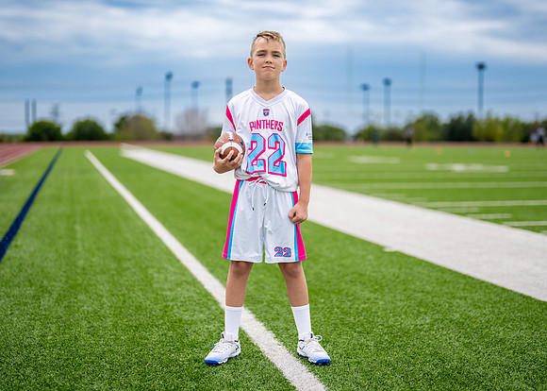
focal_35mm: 59
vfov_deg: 24.1
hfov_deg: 33.2
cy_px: 187
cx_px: 283
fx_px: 916
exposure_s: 1/10000
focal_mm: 50
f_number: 1.2
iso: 100
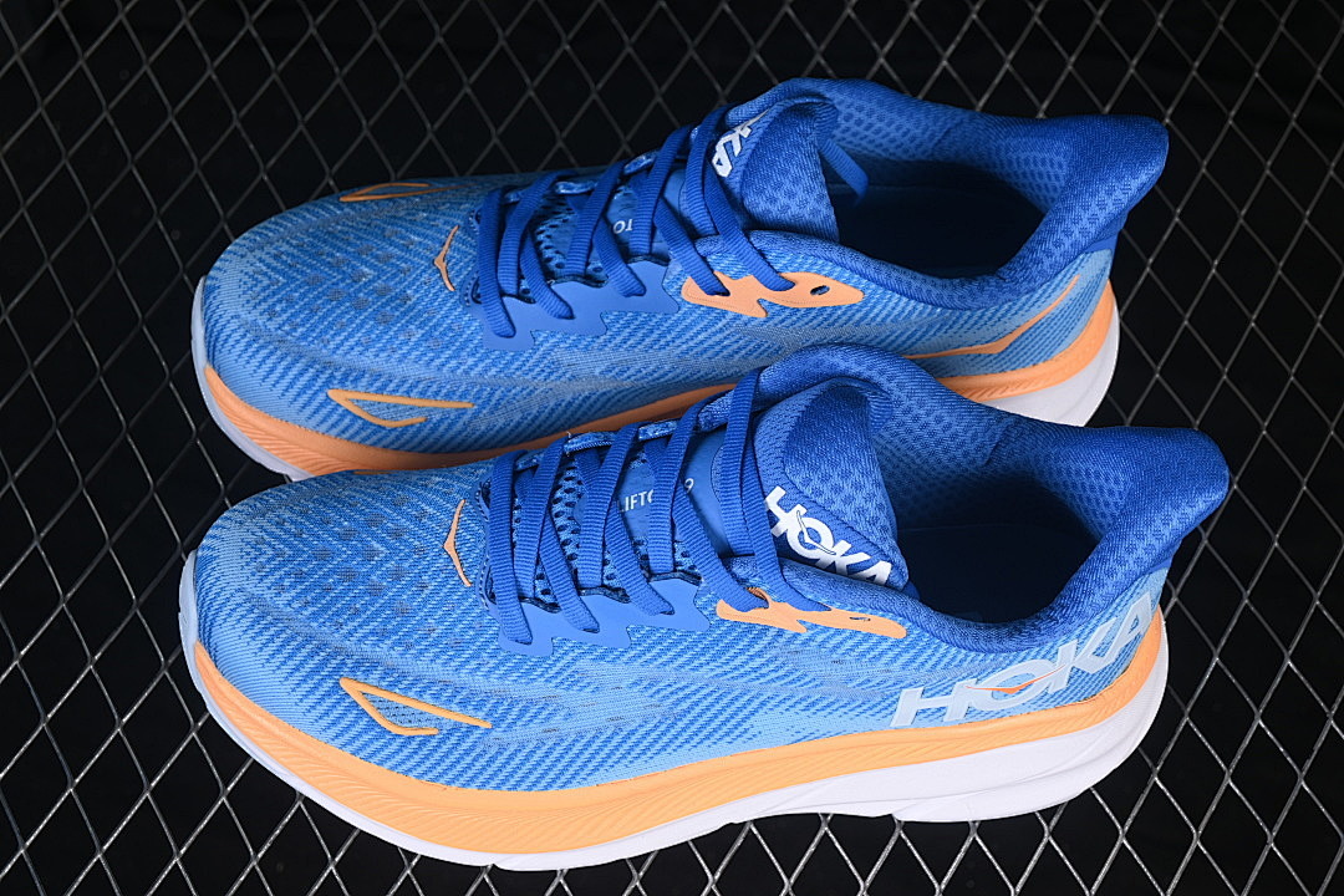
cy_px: 448
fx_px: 2800
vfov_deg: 18.2
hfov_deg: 27.0
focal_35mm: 75
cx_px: 672
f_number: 7.1
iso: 160
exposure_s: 1/80
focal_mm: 50
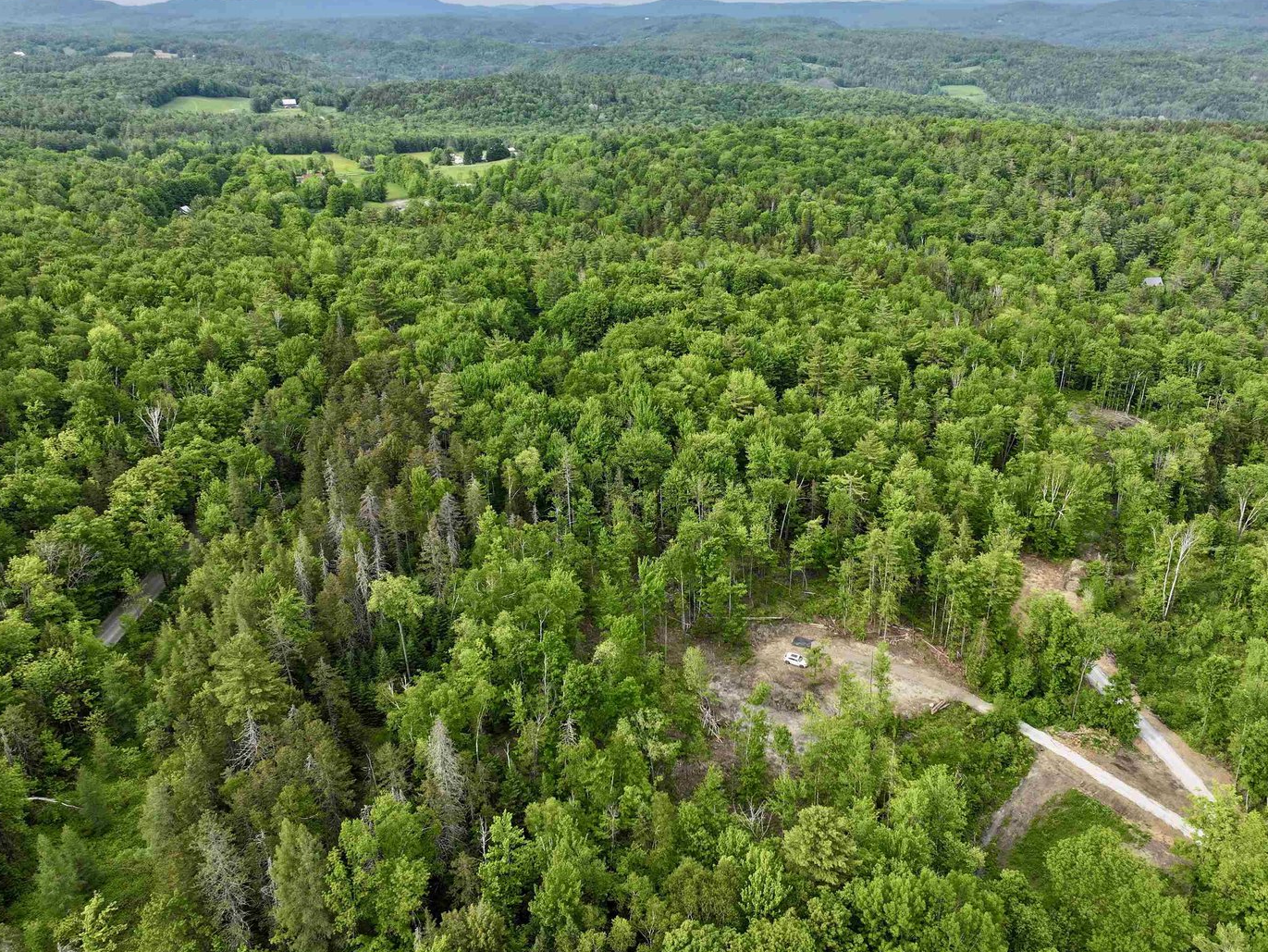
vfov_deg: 49.8
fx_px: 1026
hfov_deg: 63.1
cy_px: 472
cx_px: 731
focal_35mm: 28
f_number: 2.8
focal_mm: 12.29
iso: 100
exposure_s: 1/800
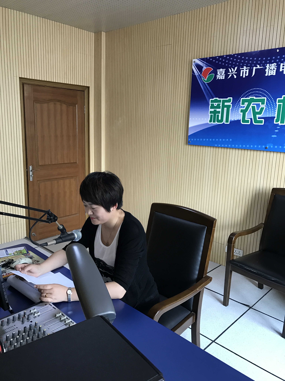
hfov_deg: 49.7
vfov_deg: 63.4
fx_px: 307
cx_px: 142
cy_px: 190
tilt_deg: -11.1
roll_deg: -2.1
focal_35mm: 28
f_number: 1.8
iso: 40
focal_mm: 3.99
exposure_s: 1/17
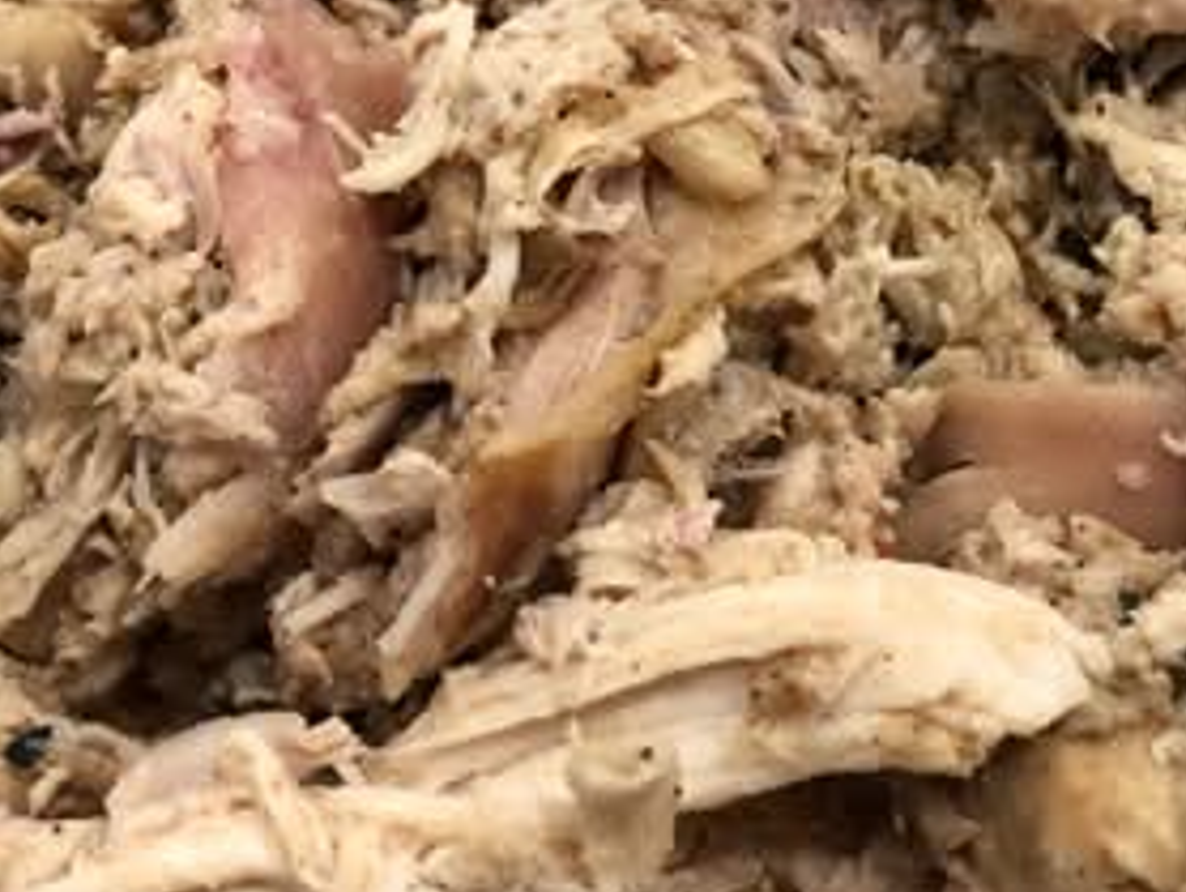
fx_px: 2023
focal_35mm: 59
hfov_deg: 31.7
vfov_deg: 24.7
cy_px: 286
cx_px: 968
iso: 50
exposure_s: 1/15
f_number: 1.8
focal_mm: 3.99
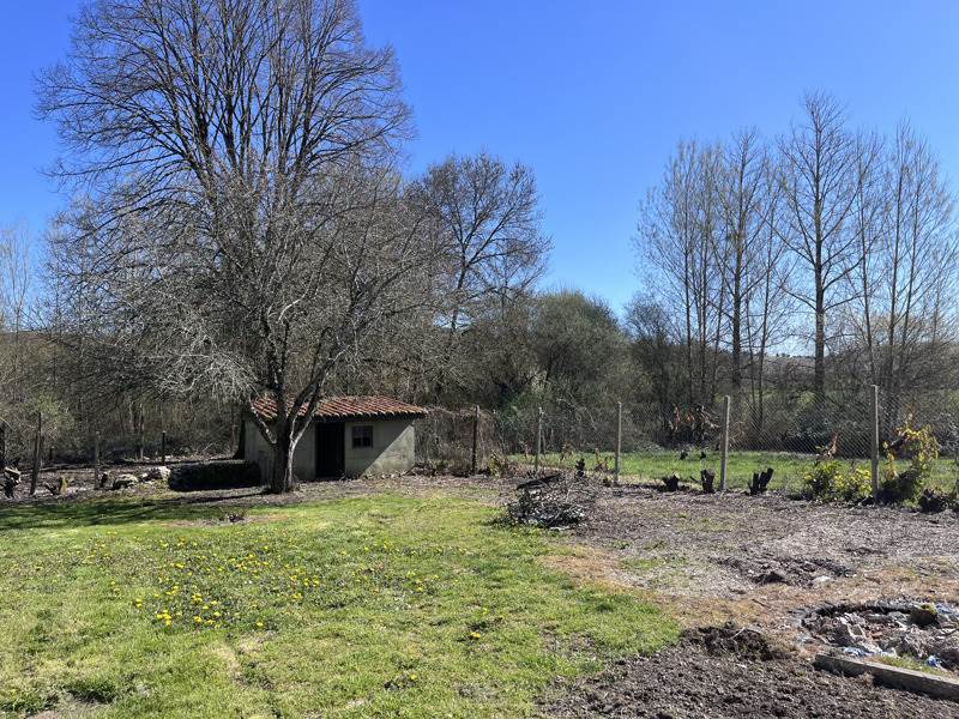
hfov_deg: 67.3
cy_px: 360
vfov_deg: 53.1
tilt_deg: +3.0
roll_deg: +0.5
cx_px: 480
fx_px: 720
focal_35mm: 26
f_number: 1.6
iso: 50
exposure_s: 1/2463
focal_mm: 5.1
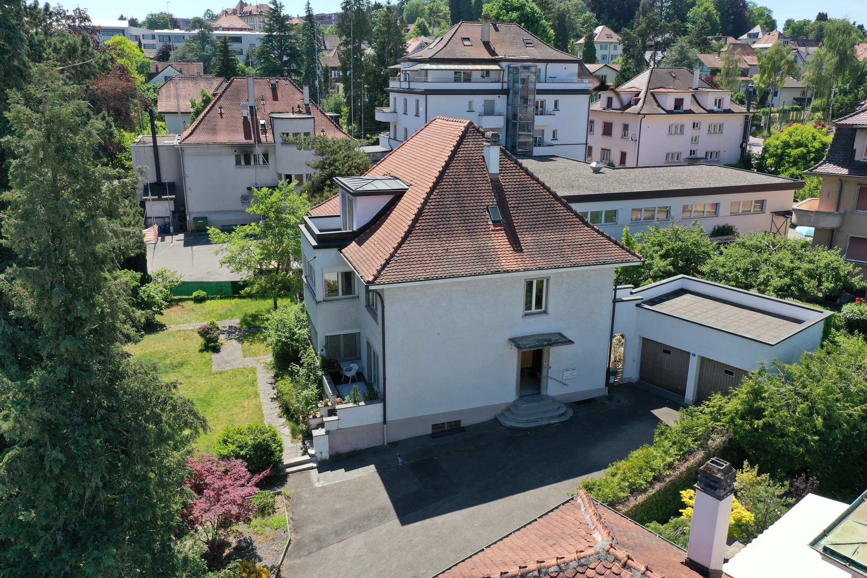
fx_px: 674
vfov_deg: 46.4
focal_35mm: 28
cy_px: 289
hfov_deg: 65.5
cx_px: 434
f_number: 5.6
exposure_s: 1/320
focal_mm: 10.26
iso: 100
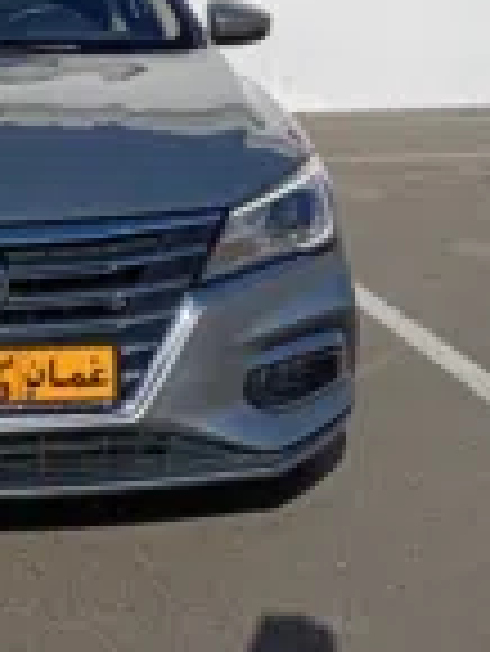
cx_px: -90
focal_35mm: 69
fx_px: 1300
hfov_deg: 20.1
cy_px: 7
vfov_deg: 26.7
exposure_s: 1/4032
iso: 101
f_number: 1.8
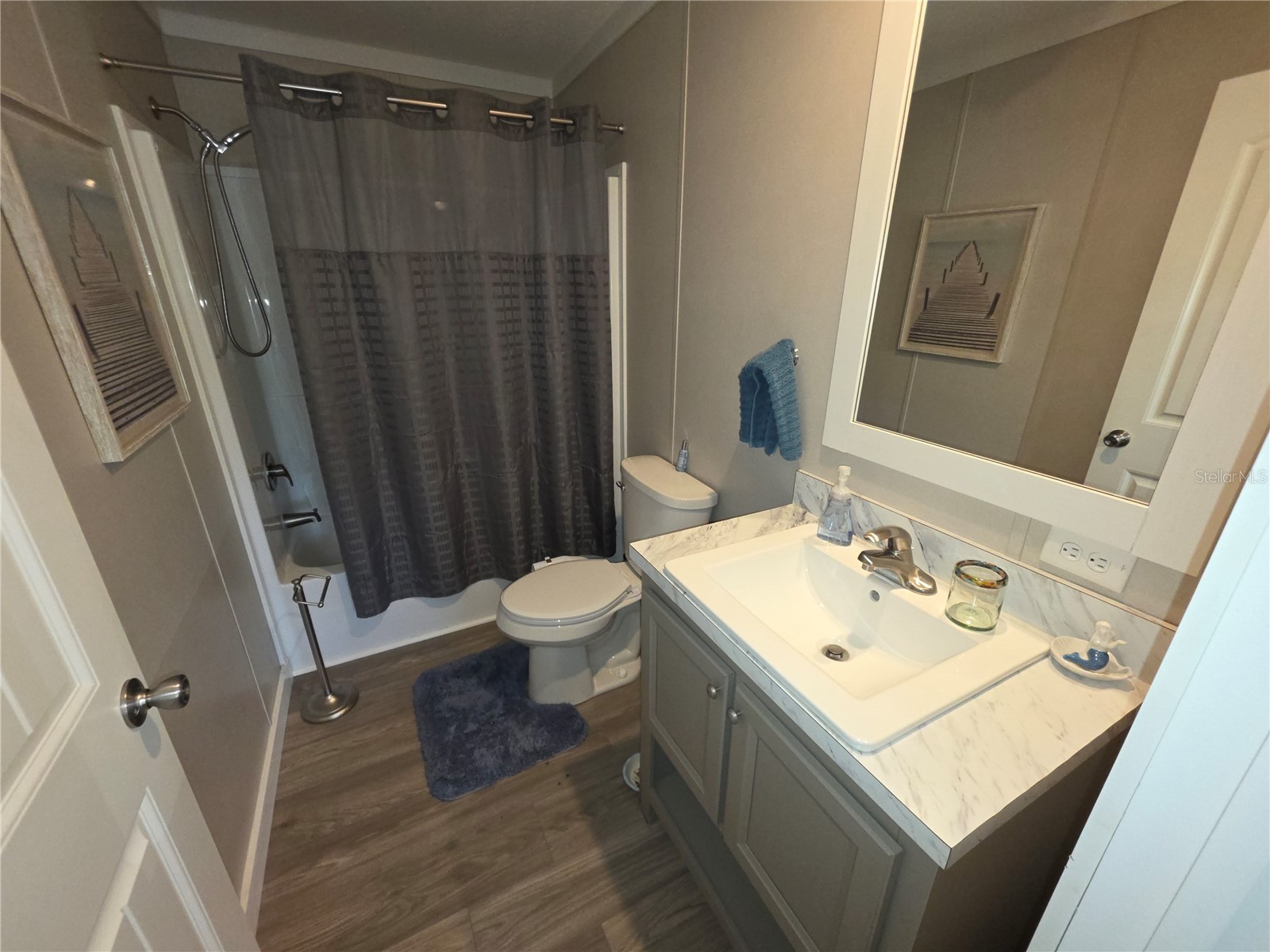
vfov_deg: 89.9
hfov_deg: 106.2
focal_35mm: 13
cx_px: 635
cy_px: 476
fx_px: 477
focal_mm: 2.2
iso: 250
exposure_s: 1/60
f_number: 1.9
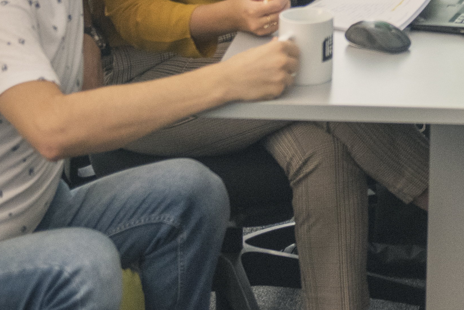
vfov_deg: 7.3
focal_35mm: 184
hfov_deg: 10.8
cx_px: 670
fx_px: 2372
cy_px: -214
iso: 1250
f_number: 2.8
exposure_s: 1/250
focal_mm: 50
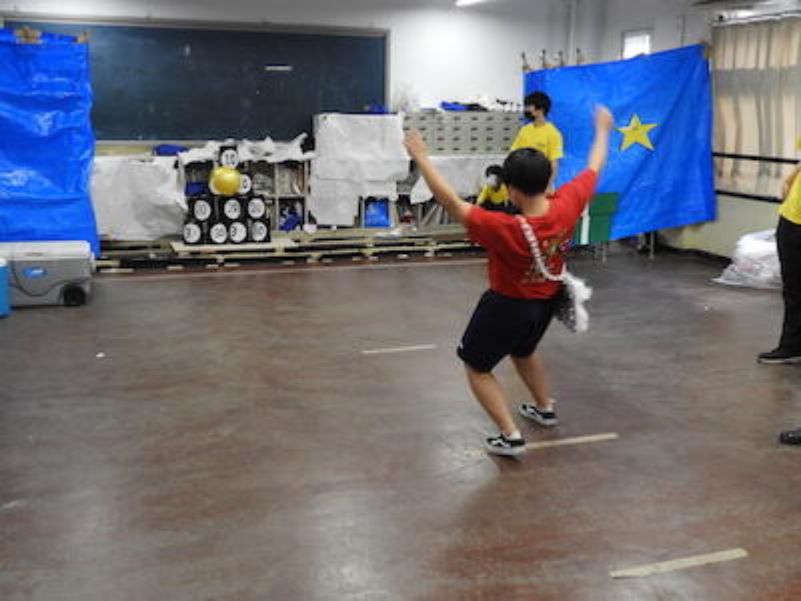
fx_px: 810
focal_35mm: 35
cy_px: 300
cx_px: 400
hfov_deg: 52.6
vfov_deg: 40.7
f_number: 3.8
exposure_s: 1/25
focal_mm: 6.3
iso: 400
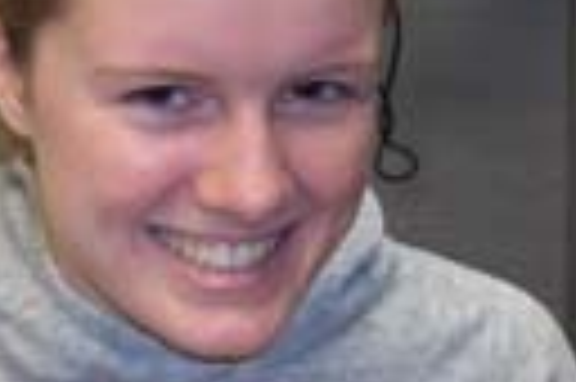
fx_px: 1774
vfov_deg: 12.3
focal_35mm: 111
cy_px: 258
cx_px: 162
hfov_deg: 18.4
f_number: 2.8
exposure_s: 1/60
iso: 100
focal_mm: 8
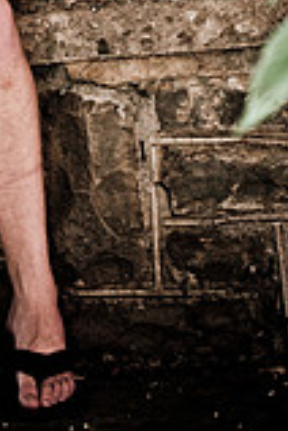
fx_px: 3564
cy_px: -165
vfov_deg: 6.9
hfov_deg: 4.6
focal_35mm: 297
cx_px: -53
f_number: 2.8
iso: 200
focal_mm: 70
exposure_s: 1/250
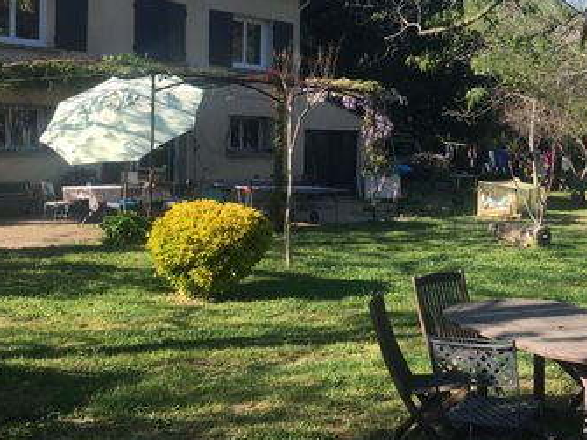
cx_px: 403
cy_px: 138
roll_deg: -1.2
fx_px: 881
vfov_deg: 27.8
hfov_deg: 36.4
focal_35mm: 52
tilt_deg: +0.2
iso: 25
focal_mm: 4.15
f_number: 2.2
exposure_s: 1/732
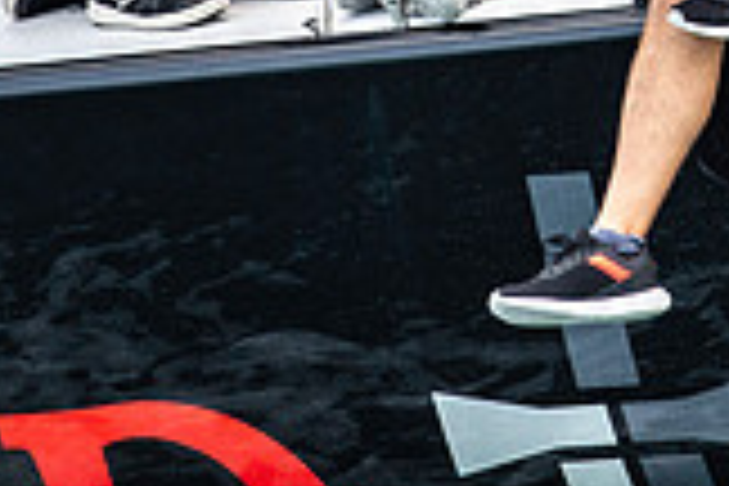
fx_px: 43615
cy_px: -346
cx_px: 634
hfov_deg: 1.0
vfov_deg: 0.6
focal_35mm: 2154
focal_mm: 600
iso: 400
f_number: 5
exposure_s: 1/1000
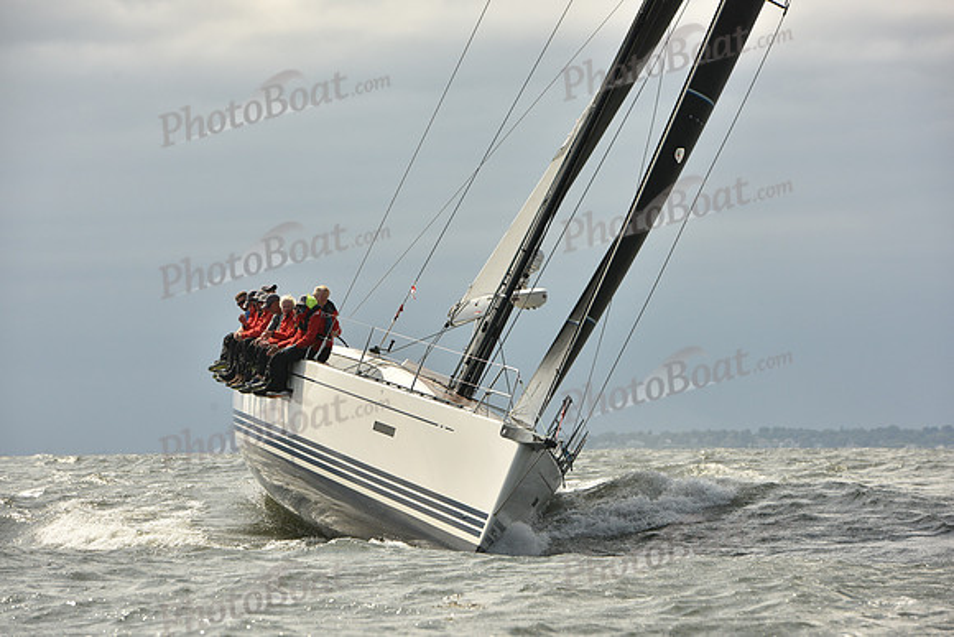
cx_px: 477
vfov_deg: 7.9
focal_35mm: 175
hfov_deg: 11.7
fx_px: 4638
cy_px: 318
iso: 320
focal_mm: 175
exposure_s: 1/1600
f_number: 9
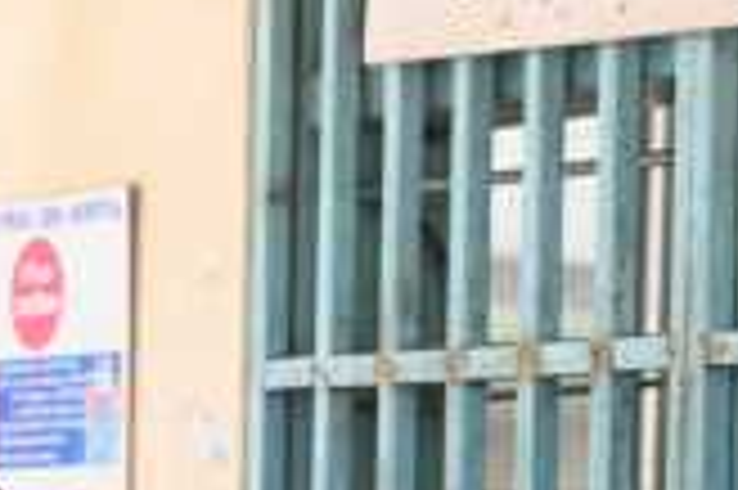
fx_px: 6144
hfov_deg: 6.9
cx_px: 356
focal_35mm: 300
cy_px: 566
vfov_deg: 4.6
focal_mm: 82
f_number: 5.6
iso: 1250
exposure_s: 1/160
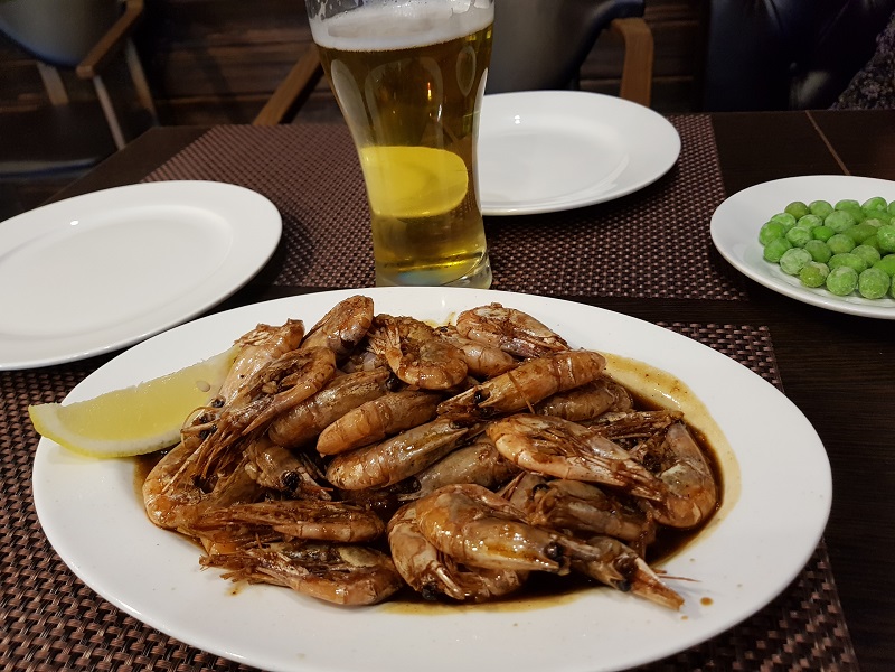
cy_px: 336
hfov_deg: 67.3
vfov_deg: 53.1
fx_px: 672
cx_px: 448
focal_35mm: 26
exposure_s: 1/25
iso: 200
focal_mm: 4.2
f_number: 1.7
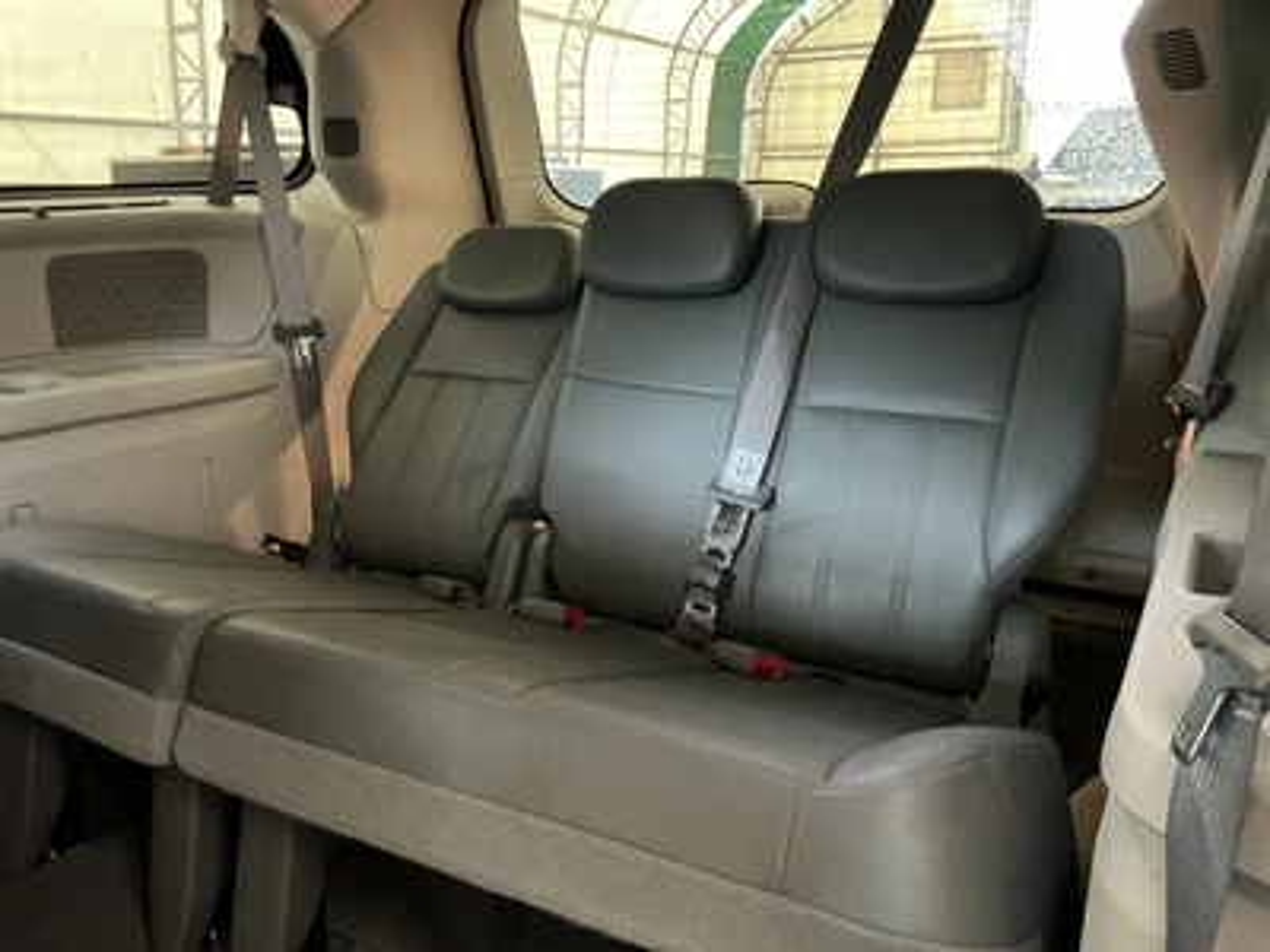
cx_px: 635
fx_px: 1027
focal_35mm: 28
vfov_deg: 49.7
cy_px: 476
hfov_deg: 63.4
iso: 640
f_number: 1.8
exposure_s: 1/25
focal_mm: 3
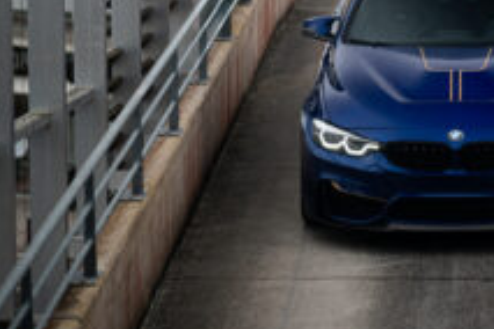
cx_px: 459
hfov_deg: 12.8
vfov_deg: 8.6
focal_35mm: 159
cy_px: 96
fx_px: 2182
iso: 320
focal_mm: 85
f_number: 1.4
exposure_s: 1/800
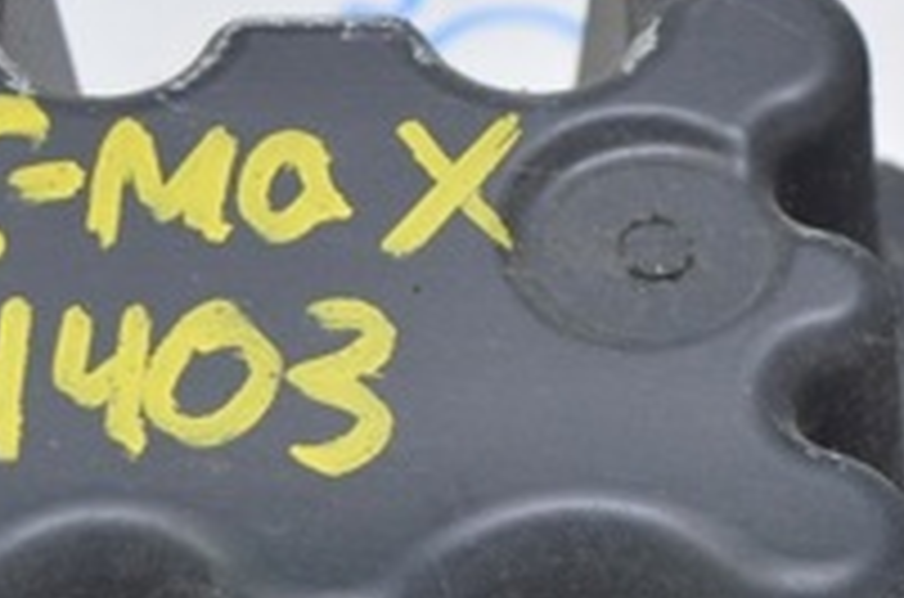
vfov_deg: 6.2
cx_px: 702
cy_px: 312
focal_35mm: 220
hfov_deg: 9.4
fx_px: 5511
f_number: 5.6
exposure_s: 1/20
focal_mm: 46
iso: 400
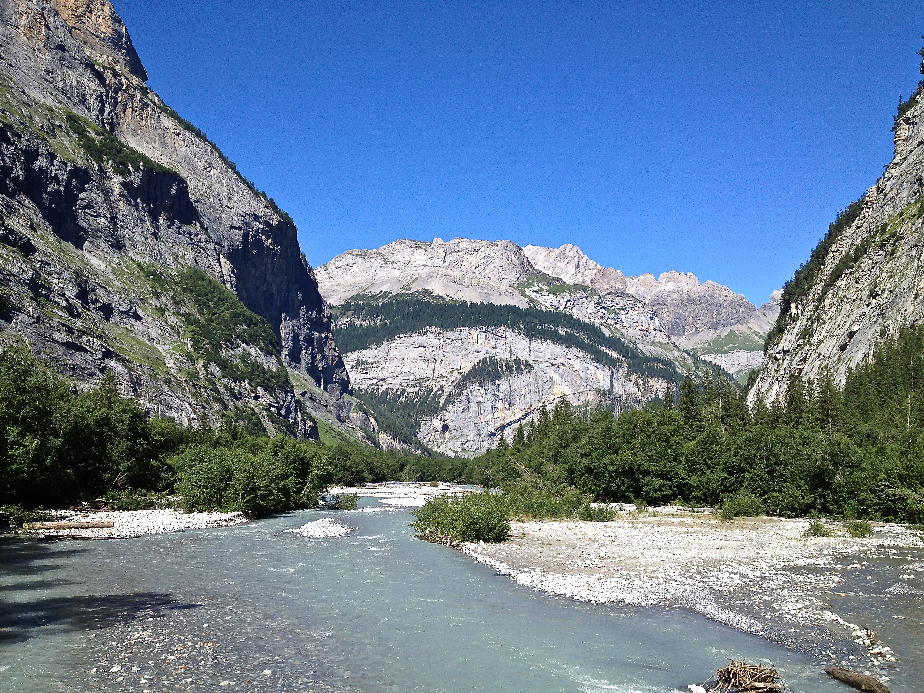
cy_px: 346
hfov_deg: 52.6
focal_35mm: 35
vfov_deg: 40.7
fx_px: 934
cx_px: 462
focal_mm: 4.28
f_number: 2.4
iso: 50
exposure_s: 1/1284
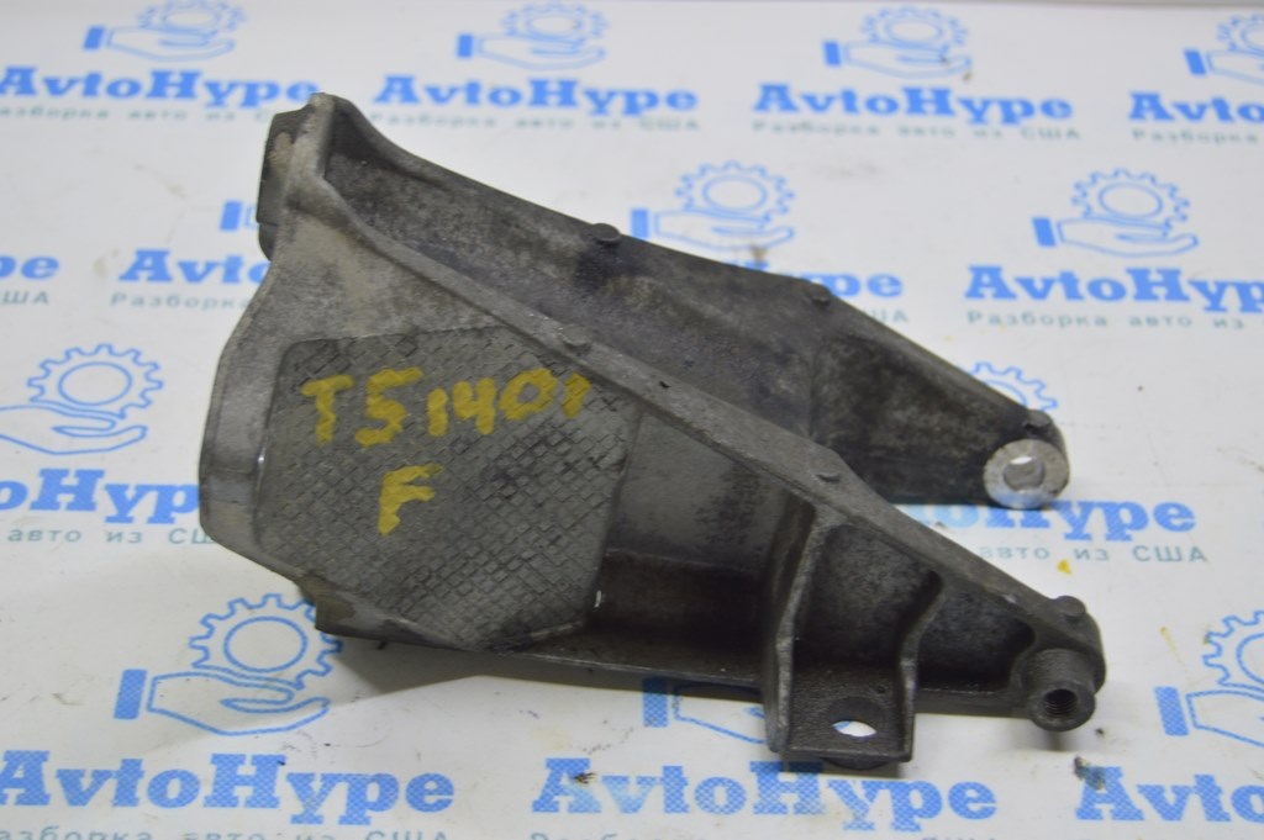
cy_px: 420
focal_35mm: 68
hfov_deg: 29.9
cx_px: 632
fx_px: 2368
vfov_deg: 20.1
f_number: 5.6
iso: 400
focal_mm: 45
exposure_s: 1/20
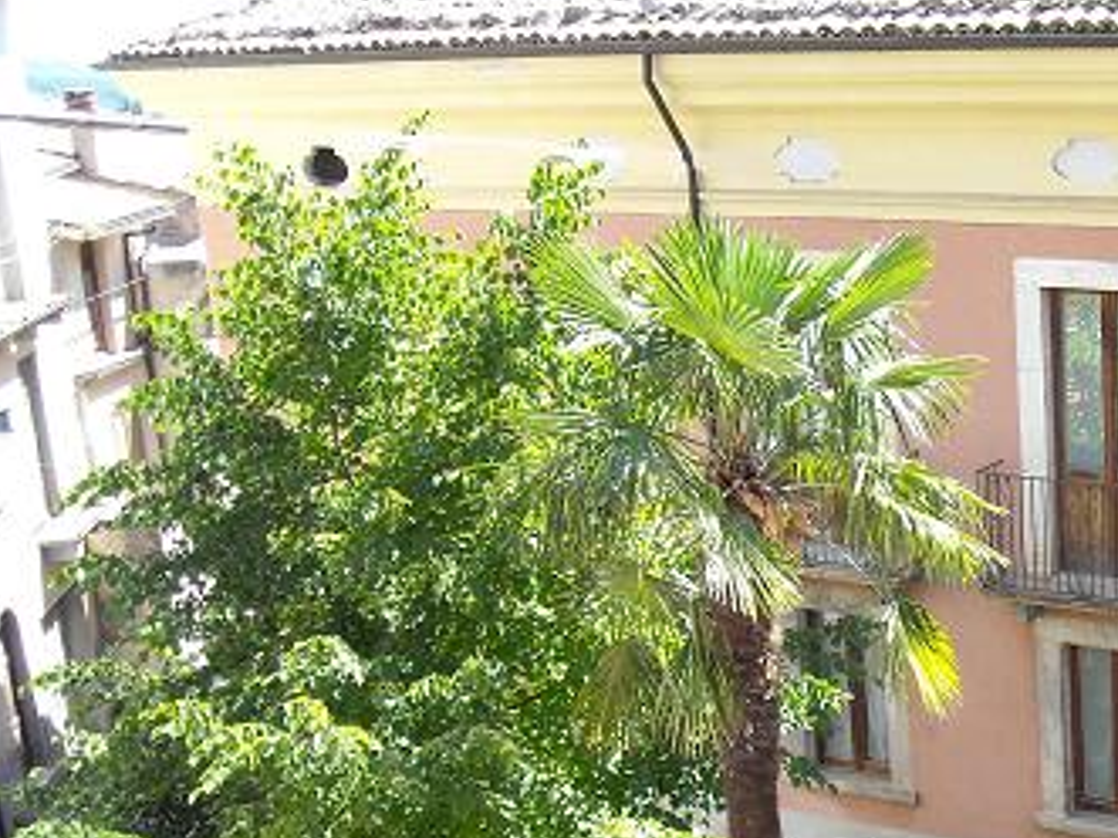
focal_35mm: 65
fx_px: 2099
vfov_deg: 22.1
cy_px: 725
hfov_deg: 28.8
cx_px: 974
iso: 64
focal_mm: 5.7
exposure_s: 1/148
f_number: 2.8
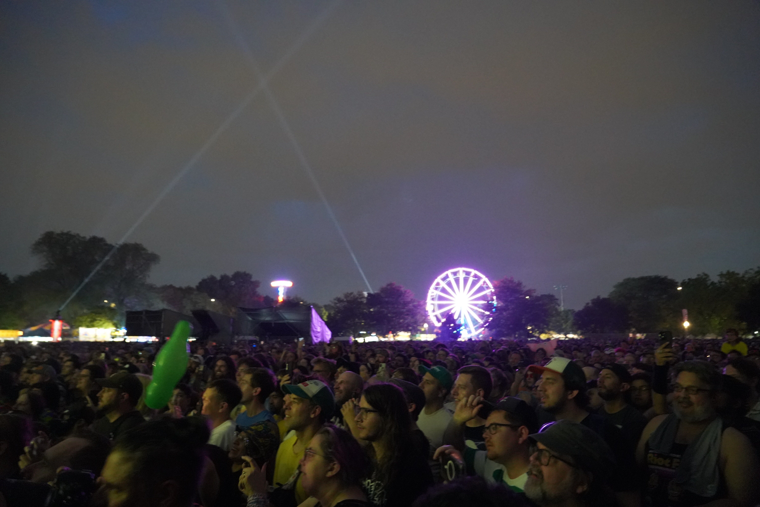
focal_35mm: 24
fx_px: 507
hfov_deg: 73.7
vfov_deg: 53.1
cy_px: 254
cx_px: 380
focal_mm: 24
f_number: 4
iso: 12800
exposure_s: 1/40
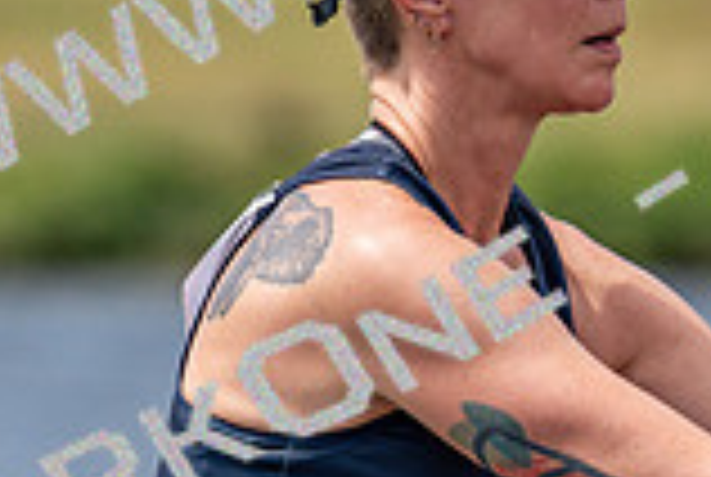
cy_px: 214
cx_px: 432
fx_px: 29008
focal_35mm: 1466
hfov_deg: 1.4
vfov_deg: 0.9
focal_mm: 400
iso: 320
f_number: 6.3
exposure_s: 1/1600
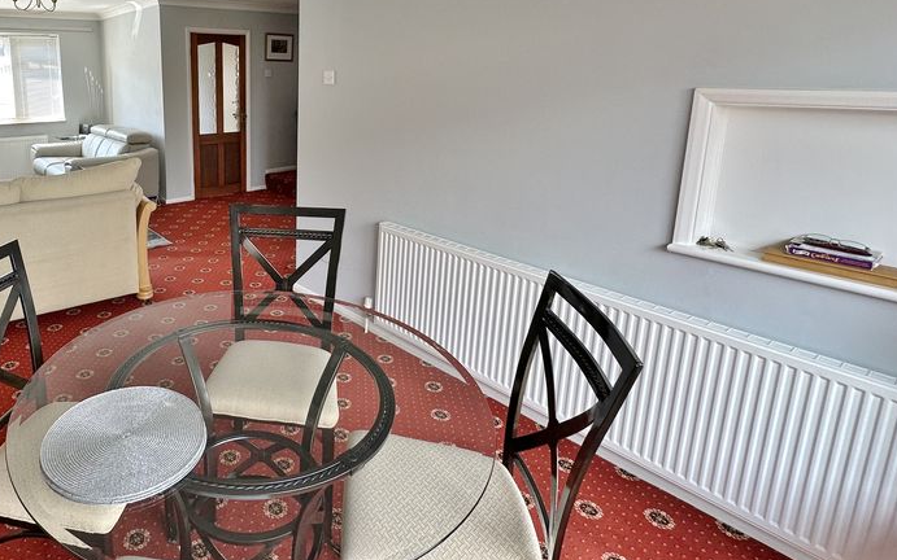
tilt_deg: -9.8
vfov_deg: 53.5
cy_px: 170
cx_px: 249
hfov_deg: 75.2
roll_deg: +0.5
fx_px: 538
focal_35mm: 22
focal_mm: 2.22
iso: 80
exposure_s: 1/99
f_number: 2.2
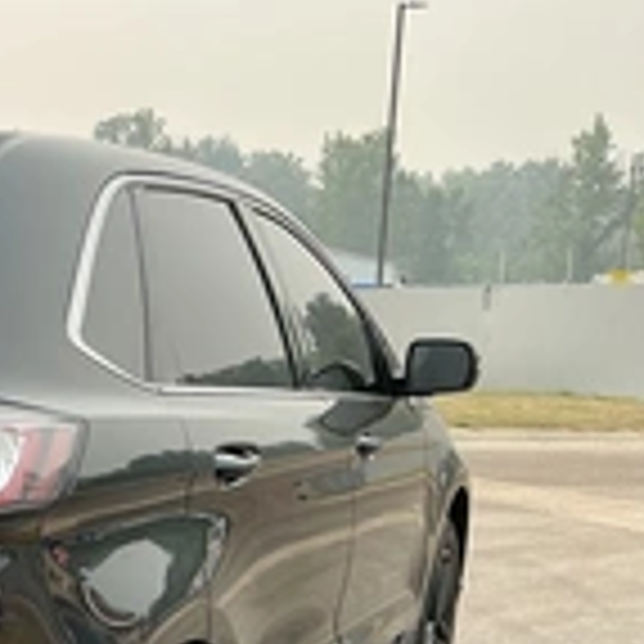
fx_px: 1452
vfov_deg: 24.1
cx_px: -230
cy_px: 621
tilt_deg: -10.4
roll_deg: +0.7
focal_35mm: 69
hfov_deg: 22.0
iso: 25
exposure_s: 1/674
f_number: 1.8
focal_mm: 3
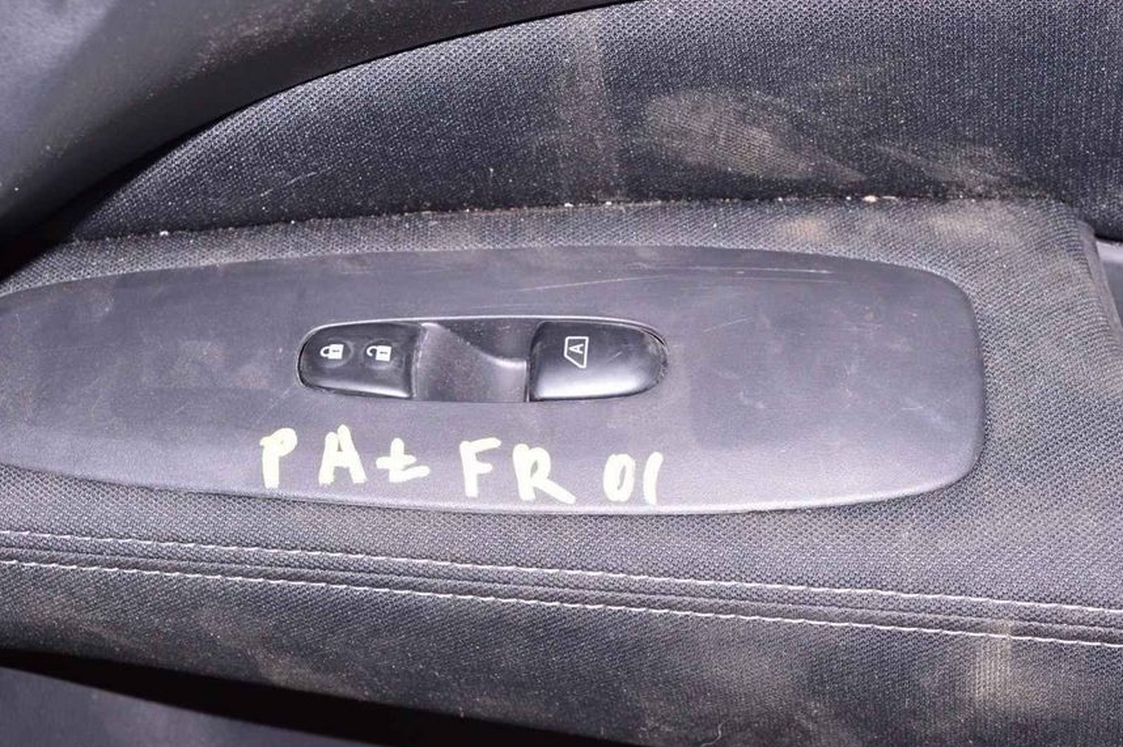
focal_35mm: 68
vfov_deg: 20.0
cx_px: 544
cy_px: 330
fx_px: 2120
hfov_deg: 29.7
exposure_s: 1/200
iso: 1600
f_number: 8
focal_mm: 38
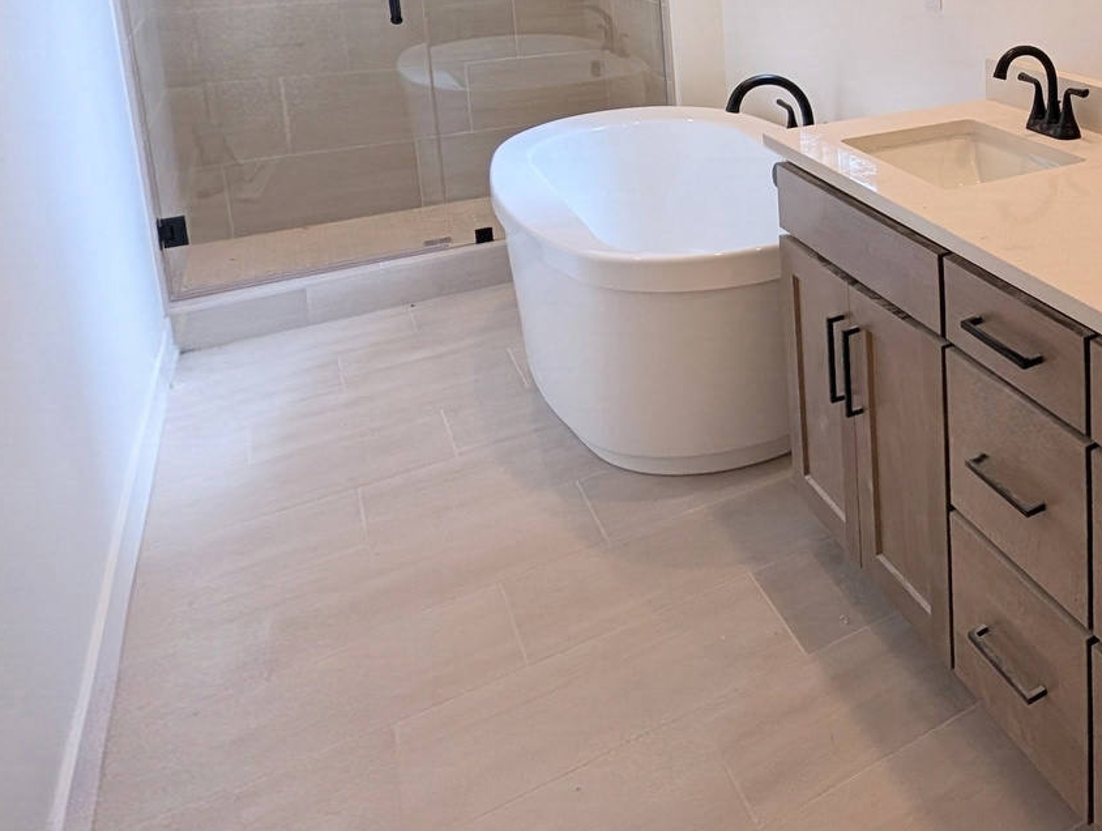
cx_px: 1127
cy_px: 50
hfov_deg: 49.1
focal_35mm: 29
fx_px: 925
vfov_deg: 43.2
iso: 59
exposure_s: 1/120
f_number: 1.7
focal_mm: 2.02
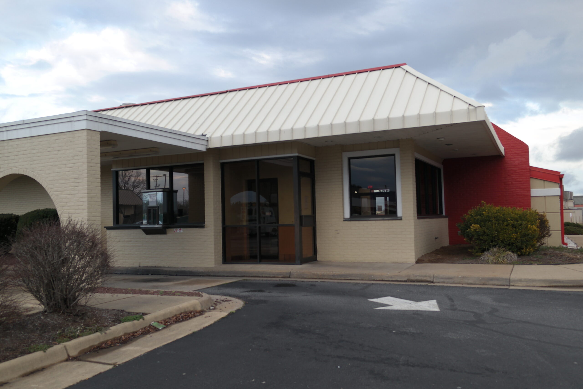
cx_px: 292
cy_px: 194
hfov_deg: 61.9
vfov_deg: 43.6
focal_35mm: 30
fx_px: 486
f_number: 4
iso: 100
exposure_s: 1/100
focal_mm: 20
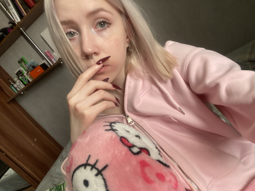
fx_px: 169
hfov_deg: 73.9
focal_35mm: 23
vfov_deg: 58.9
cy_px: 96
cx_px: 128
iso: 200
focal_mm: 2.71
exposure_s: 1/60
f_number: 2.2
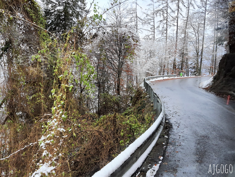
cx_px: 118
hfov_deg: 67.3
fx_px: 177
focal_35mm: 26
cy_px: 88
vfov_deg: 53.1
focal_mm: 4.32
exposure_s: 1/160
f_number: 1.7
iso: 50
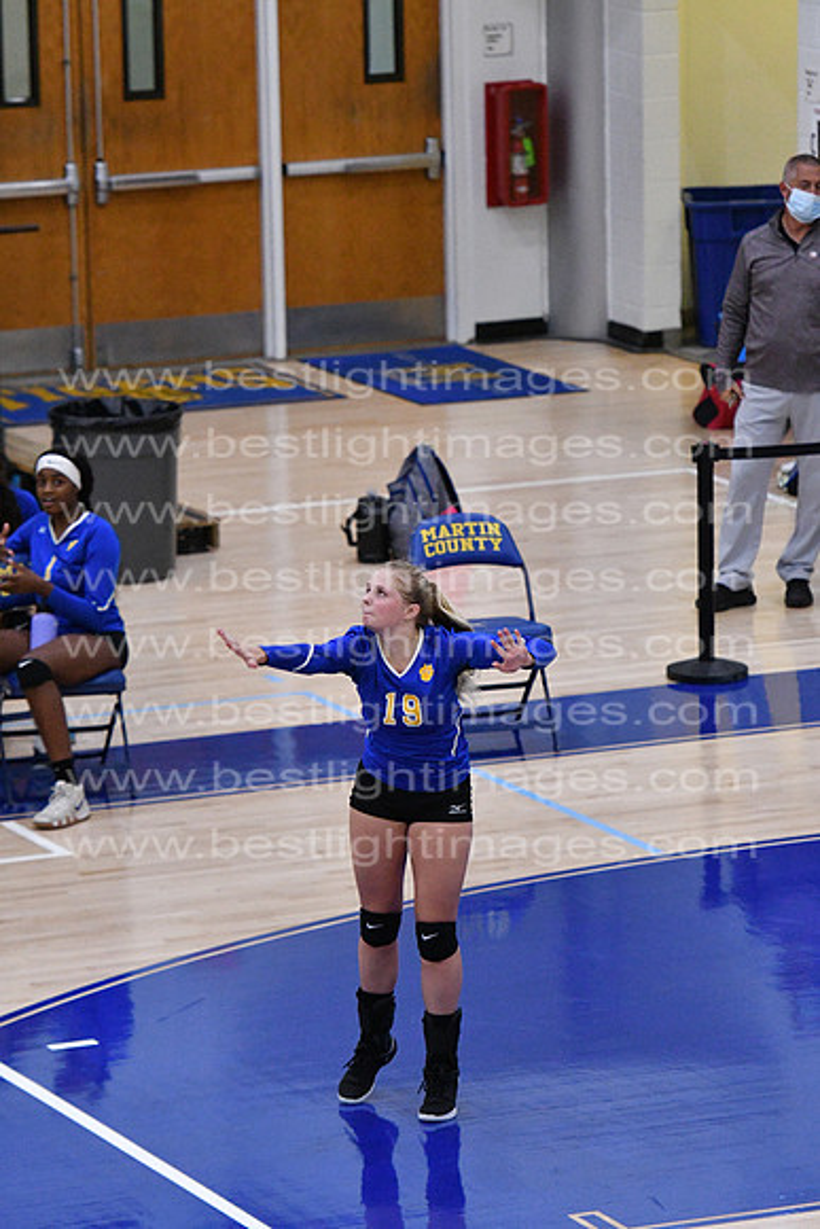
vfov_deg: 9.5
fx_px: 7426
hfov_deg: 6.3
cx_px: 410
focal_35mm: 218
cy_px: 614
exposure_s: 1/1250
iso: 6400
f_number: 3.2
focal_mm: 145
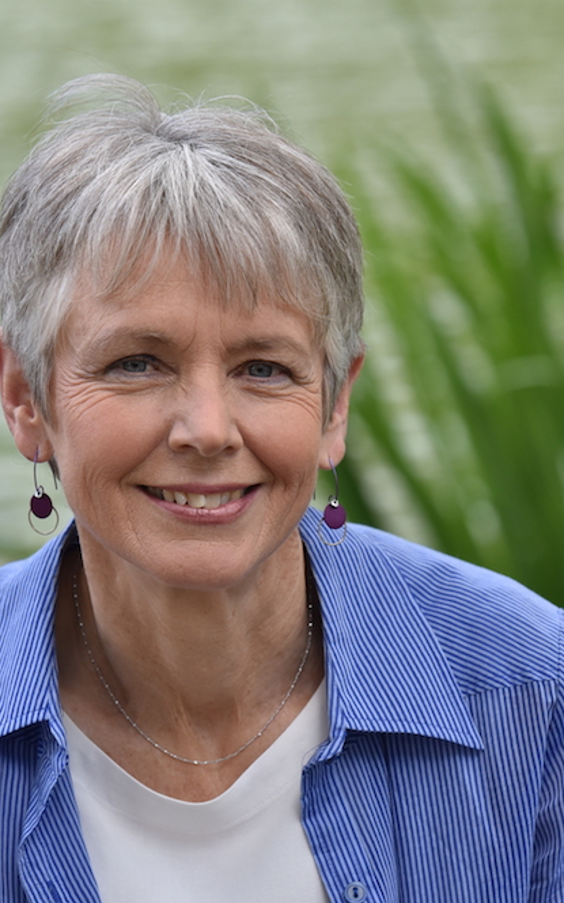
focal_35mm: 172
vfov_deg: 12.2
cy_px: 451
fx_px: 4230
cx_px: 192
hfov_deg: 7.6
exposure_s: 1/640
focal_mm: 112
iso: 400
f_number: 5.6
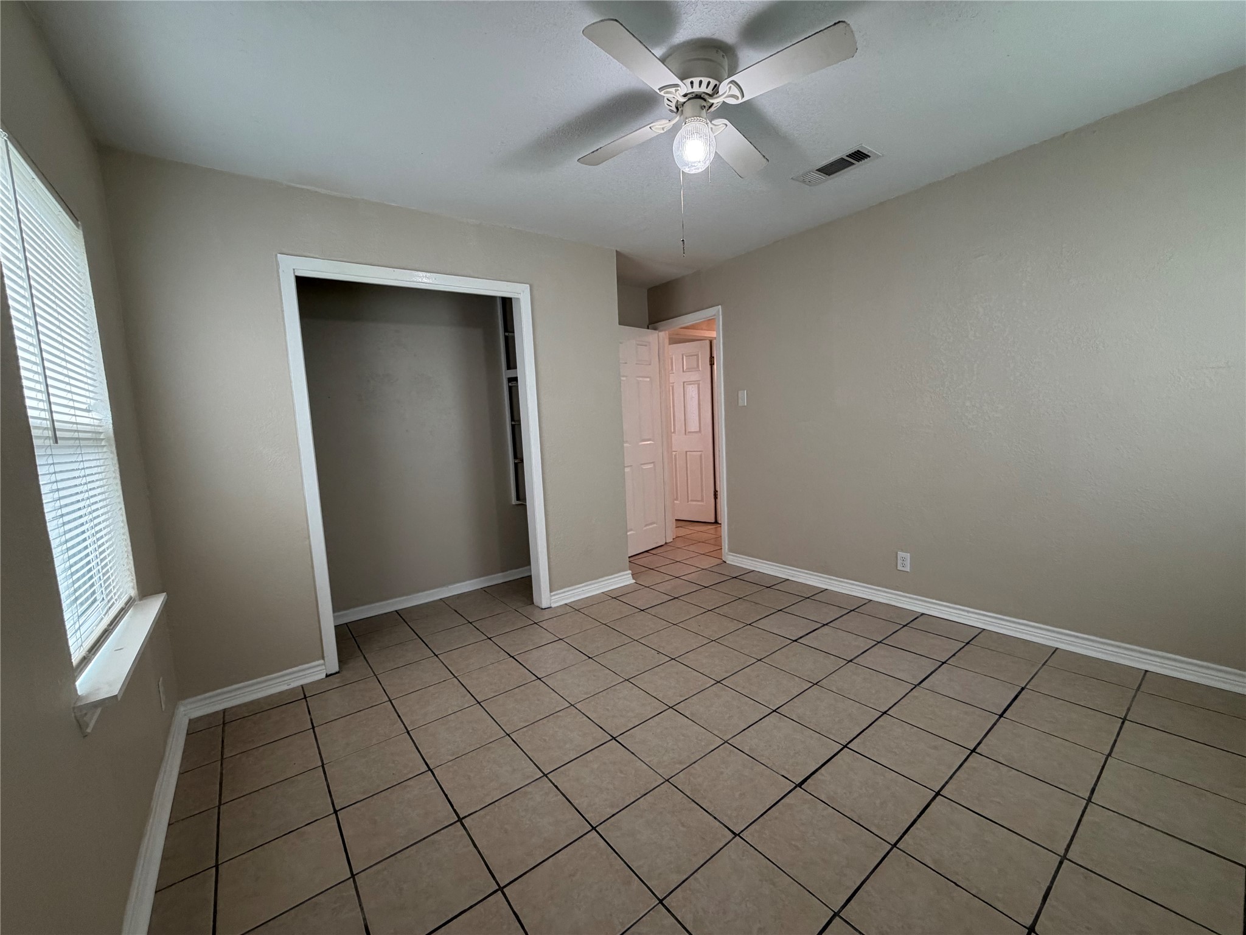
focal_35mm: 14
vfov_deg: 85.7
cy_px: 468
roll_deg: +3.3
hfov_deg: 102.1
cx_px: 623
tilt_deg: -5.6
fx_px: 504
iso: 250
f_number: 2.2
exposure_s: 1/60
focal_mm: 2.22
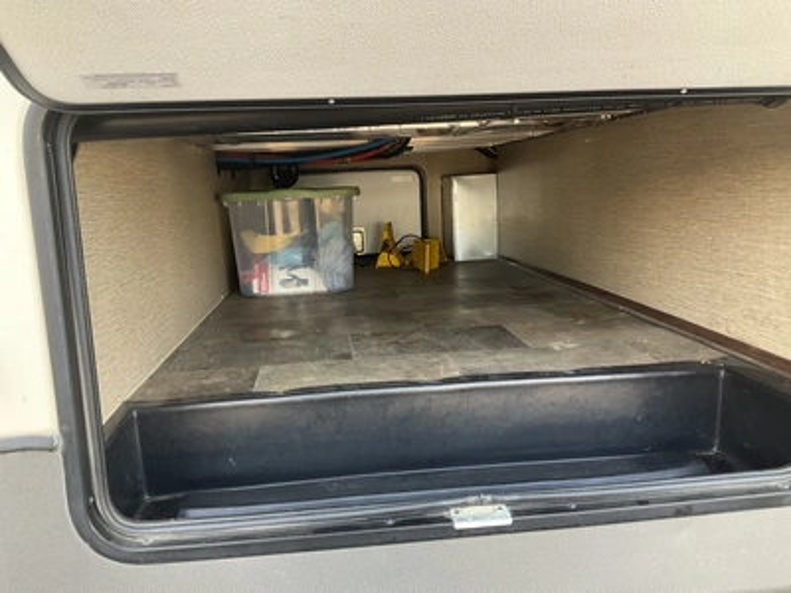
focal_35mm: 29
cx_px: 396
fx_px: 663
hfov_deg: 61.7
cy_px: 296
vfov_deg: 48.2
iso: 64
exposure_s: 1/122
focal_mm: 3
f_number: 1.8
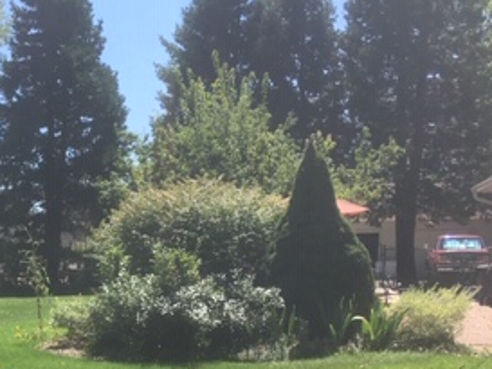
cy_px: 337
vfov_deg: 21.1
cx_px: 32
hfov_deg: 27.3
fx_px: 967
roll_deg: -0.5
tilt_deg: -4.2
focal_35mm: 68
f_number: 2.2
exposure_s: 1/1131
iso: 25
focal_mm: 4.15
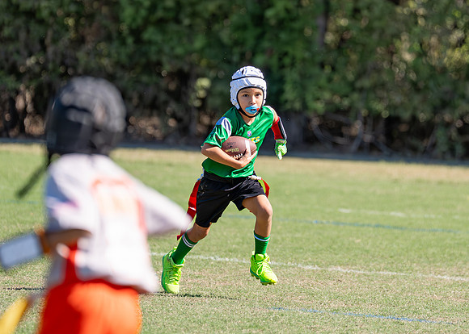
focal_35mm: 418
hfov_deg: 4.8
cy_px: 102
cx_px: 276
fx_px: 5562
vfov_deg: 3.4
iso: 200
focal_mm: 200
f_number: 2.8
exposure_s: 1/2500
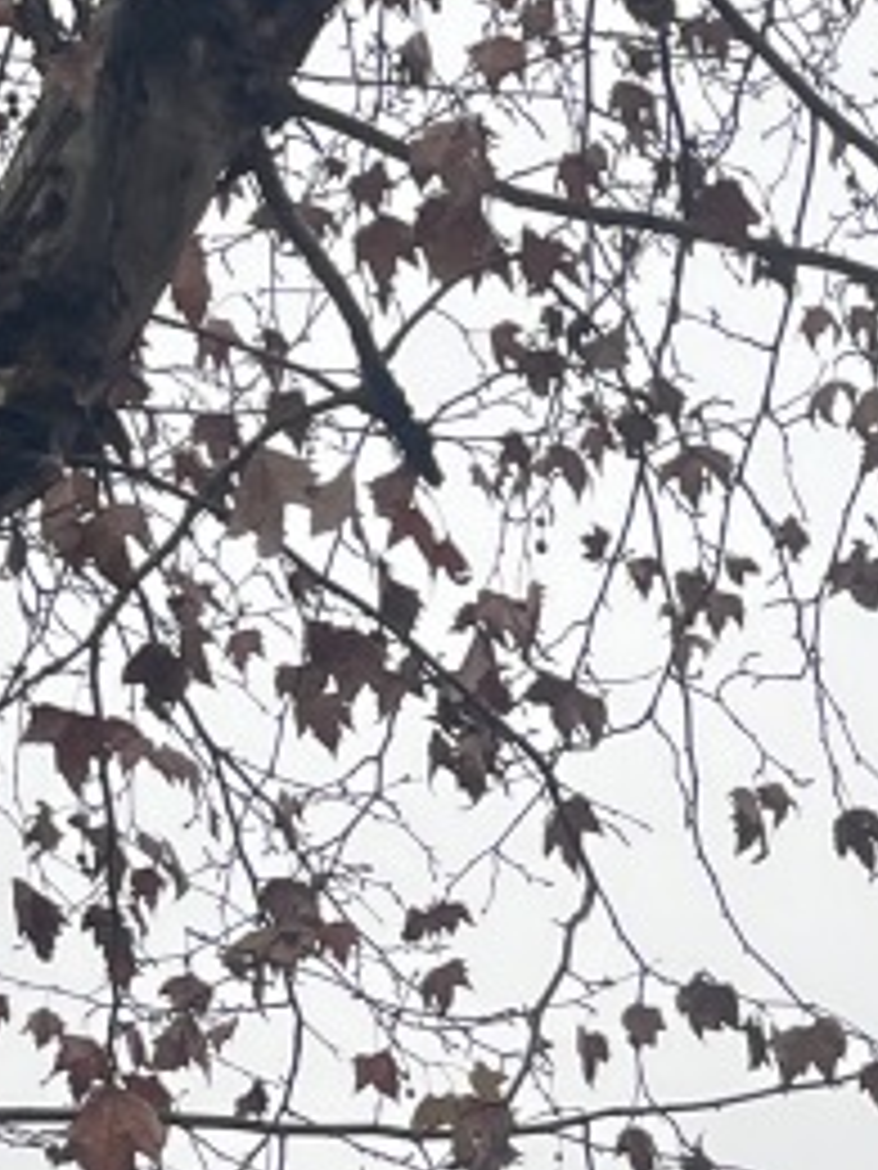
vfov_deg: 11.7
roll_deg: -1.3
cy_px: 2727
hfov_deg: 10.0
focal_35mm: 140
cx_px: 1643
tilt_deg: +12.3
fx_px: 4735
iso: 32
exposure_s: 1/276
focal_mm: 4.2
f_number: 1.6
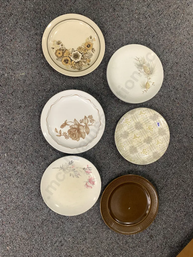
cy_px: 128
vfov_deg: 67.3
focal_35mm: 26
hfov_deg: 53.1
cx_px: 96
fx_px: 193
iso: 100
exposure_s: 1/50
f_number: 1.8
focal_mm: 4.25
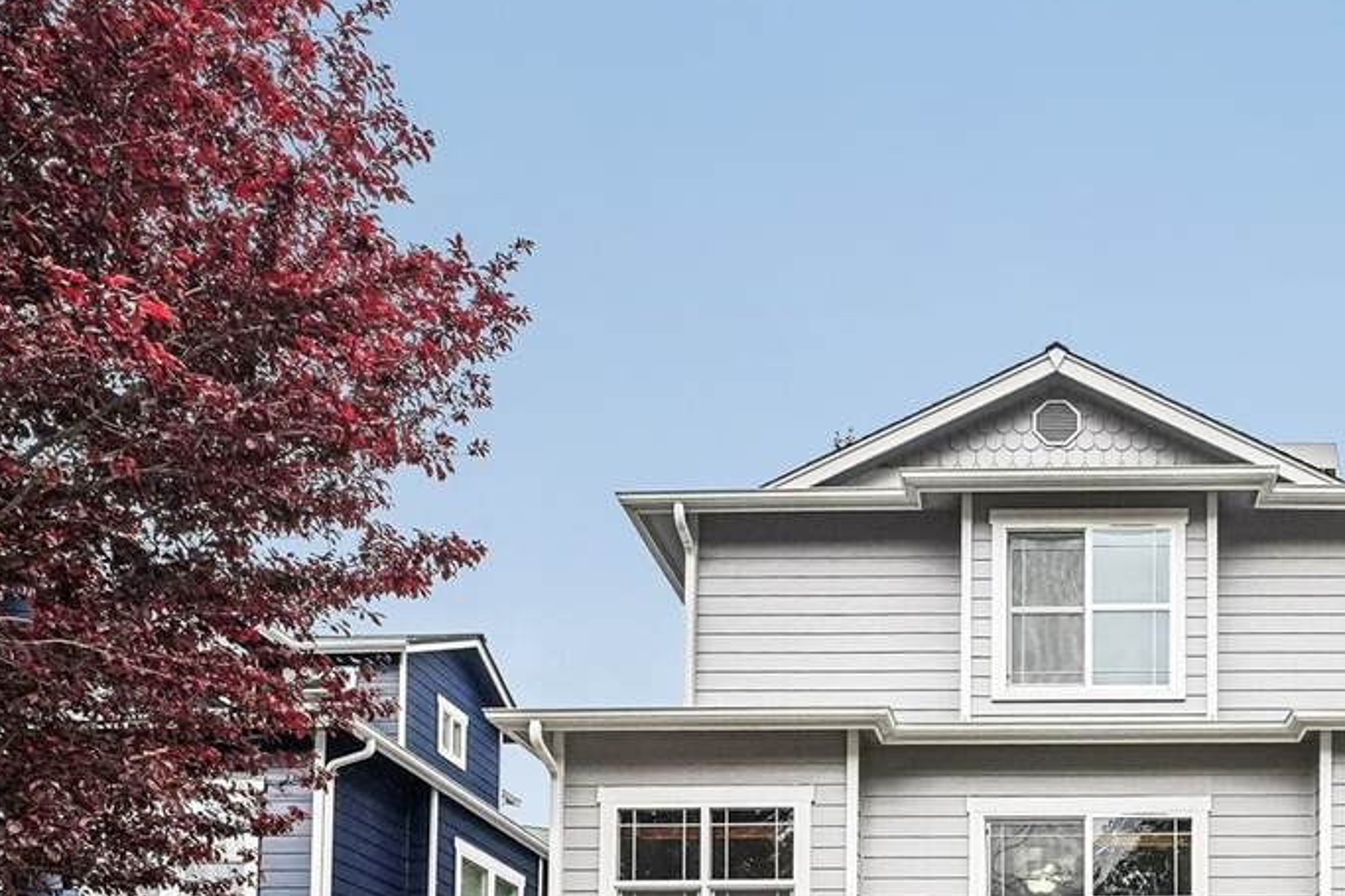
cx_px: 1140
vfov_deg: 41.7
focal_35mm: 30
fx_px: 1120
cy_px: 718
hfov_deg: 55.9
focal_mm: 16
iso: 1600
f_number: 8
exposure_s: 1/640
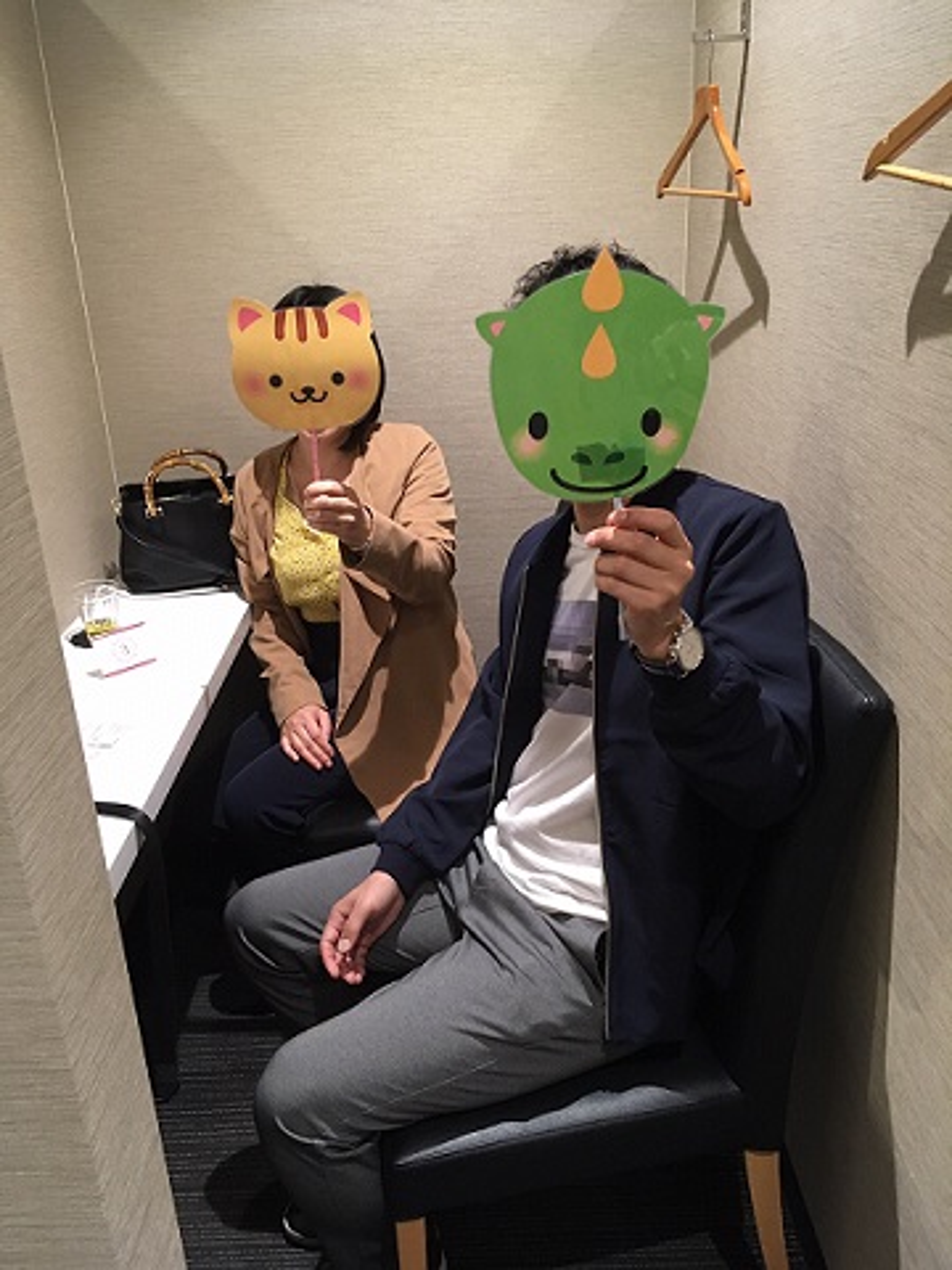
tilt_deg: -24.2
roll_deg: +1.9
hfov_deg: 48.2
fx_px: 1063
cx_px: 476
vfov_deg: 61.7
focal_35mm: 29
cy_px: 635
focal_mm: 4.15
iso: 100
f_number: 2.2
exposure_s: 1/30
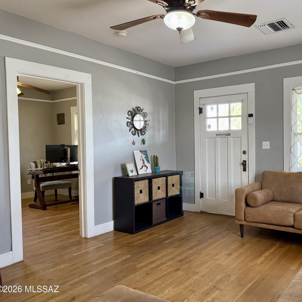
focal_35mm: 29
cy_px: 148
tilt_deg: -0.6
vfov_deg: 55.6
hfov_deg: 54.5
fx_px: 286
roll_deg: +0.8
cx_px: 202
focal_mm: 6.76
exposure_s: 1/120
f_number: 1.78
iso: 320
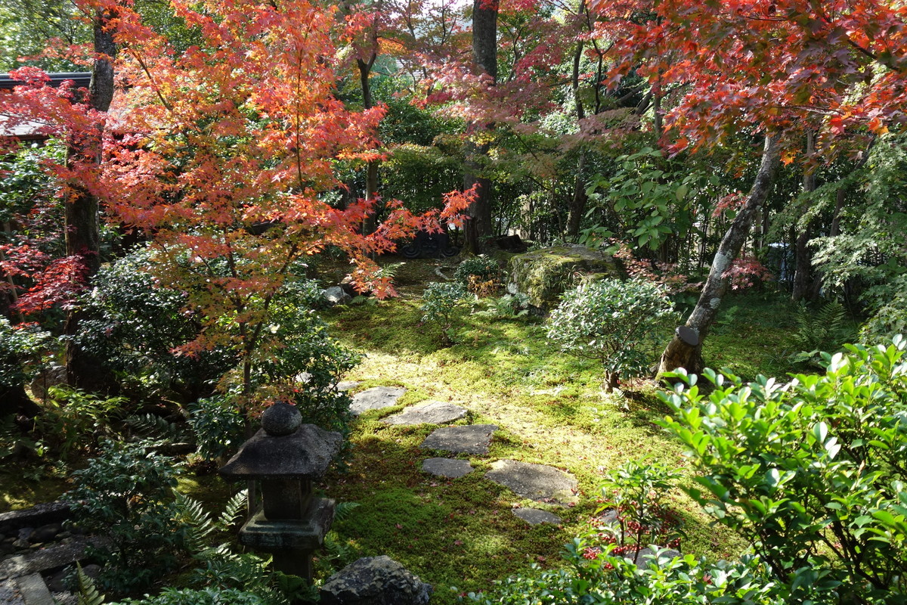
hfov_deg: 50.7
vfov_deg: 35.1
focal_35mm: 38
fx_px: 957
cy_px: 302
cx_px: 454
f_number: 2.8
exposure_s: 1/250
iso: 160
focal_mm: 14.07
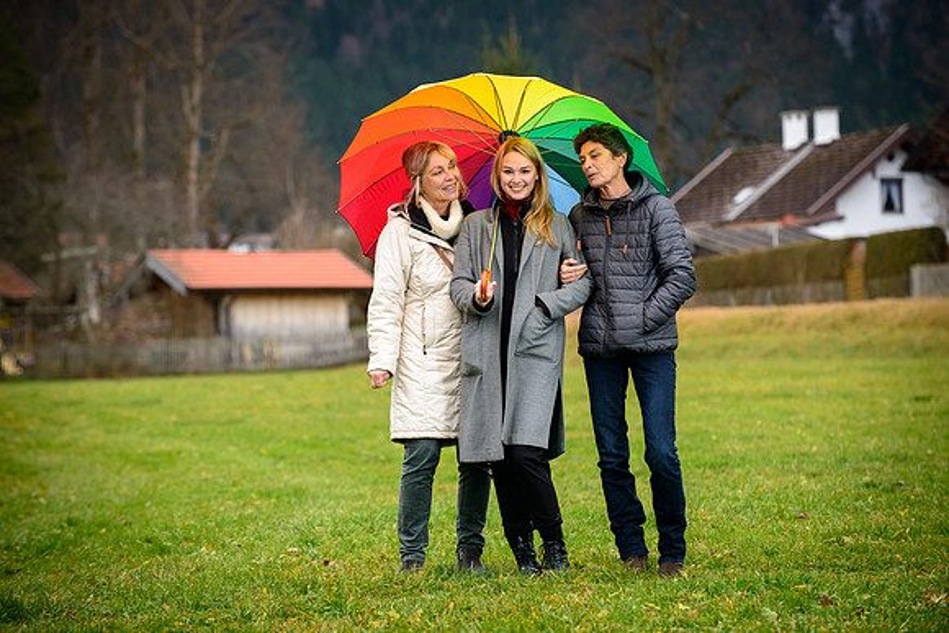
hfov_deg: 14.7
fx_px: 3691
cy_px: 316
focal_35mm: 140
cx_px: 474
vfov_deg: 9.8
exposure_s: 1/250
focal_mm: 140
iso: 800
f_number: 5
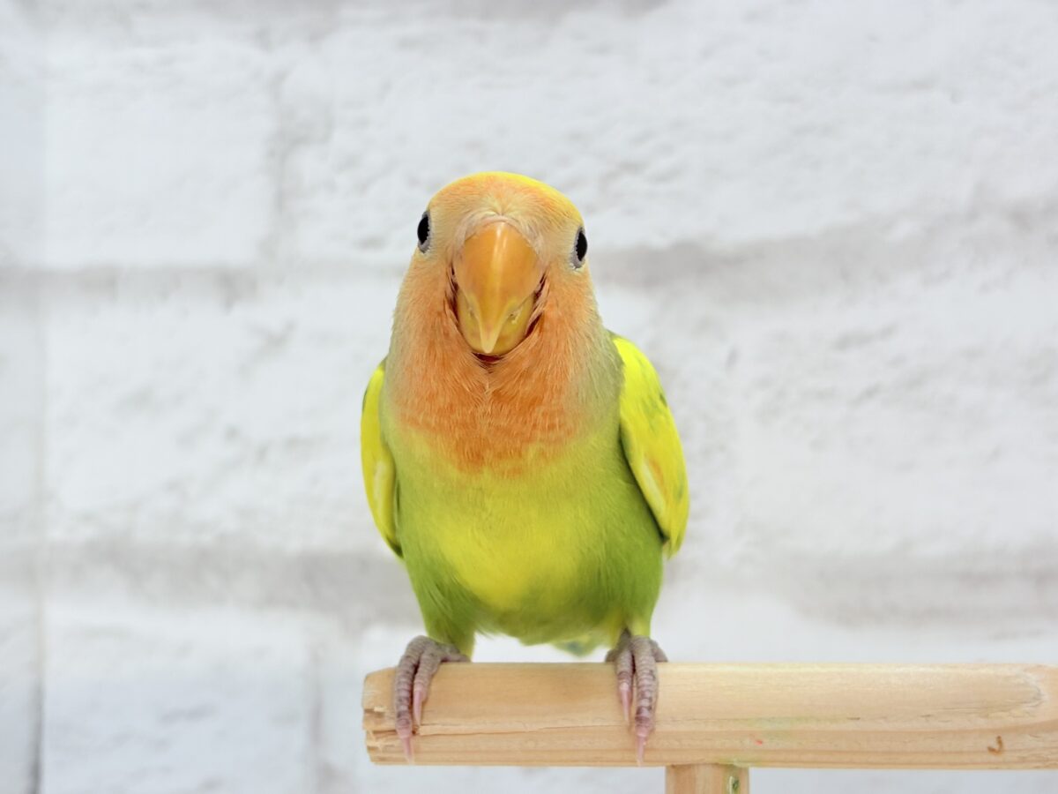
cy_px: 397
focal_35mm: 52
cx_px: 529
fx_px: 1589
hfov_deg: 36.8
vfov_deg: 28.0
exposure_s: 1/50
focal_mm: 5.96
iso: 32
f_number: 1.6
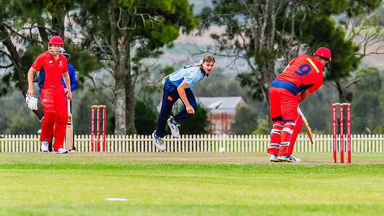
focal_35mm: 553
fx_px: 5633
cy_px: 98
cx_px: 279
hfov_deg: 3.9
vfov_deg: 2.2
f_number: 10
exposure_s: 1/1250
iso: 800
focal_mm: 360
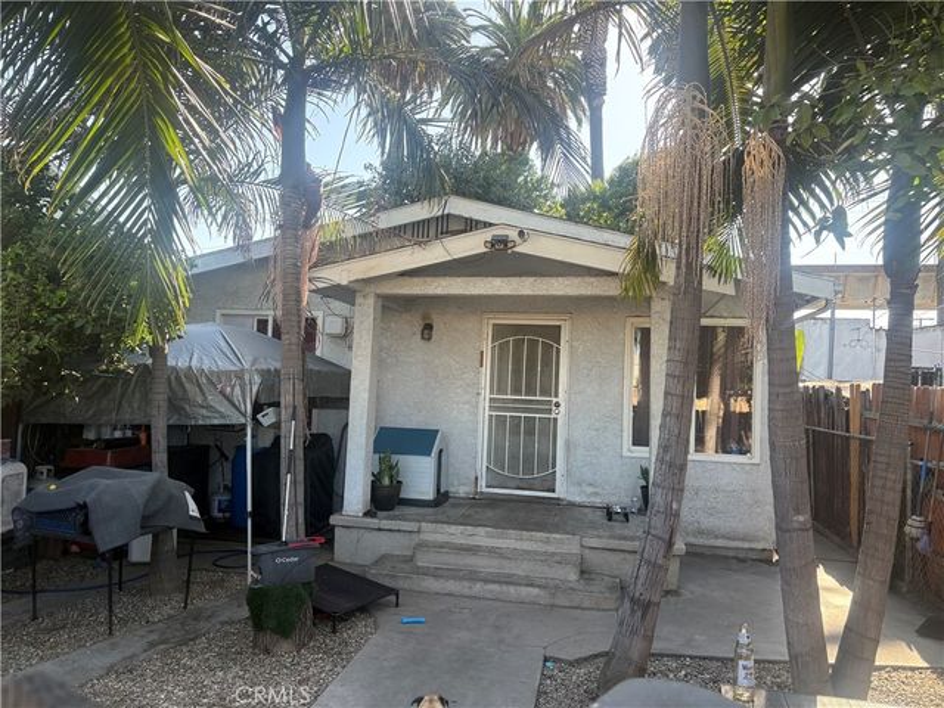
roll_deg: -2.0
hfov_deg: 67.3
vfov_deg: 53.1
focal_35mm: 26
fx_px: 709
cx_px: 472
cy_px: 354
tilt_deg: +2.1
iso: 64
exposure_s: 1/654
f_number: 1.6
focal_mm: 5.96
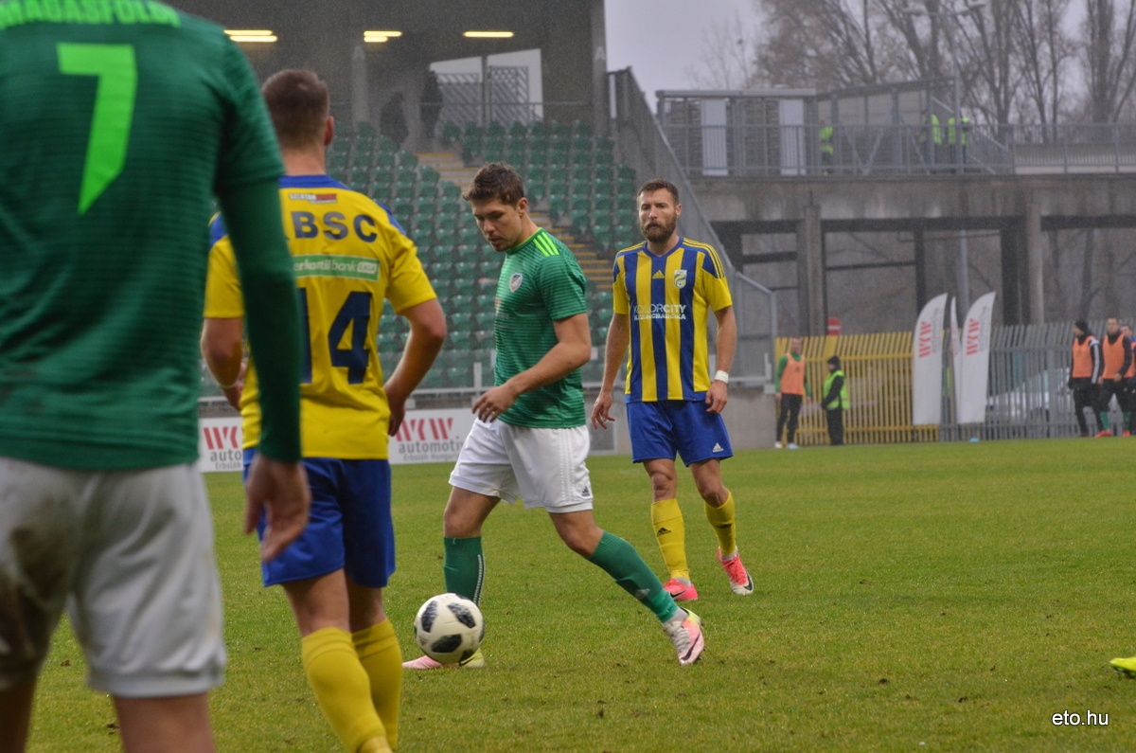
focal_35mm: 168
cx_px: 568
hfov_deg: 12.3
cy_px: 376
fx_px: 5291
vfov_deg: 8.1
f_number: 6.3
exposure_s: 1/250
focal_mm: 112
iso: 800
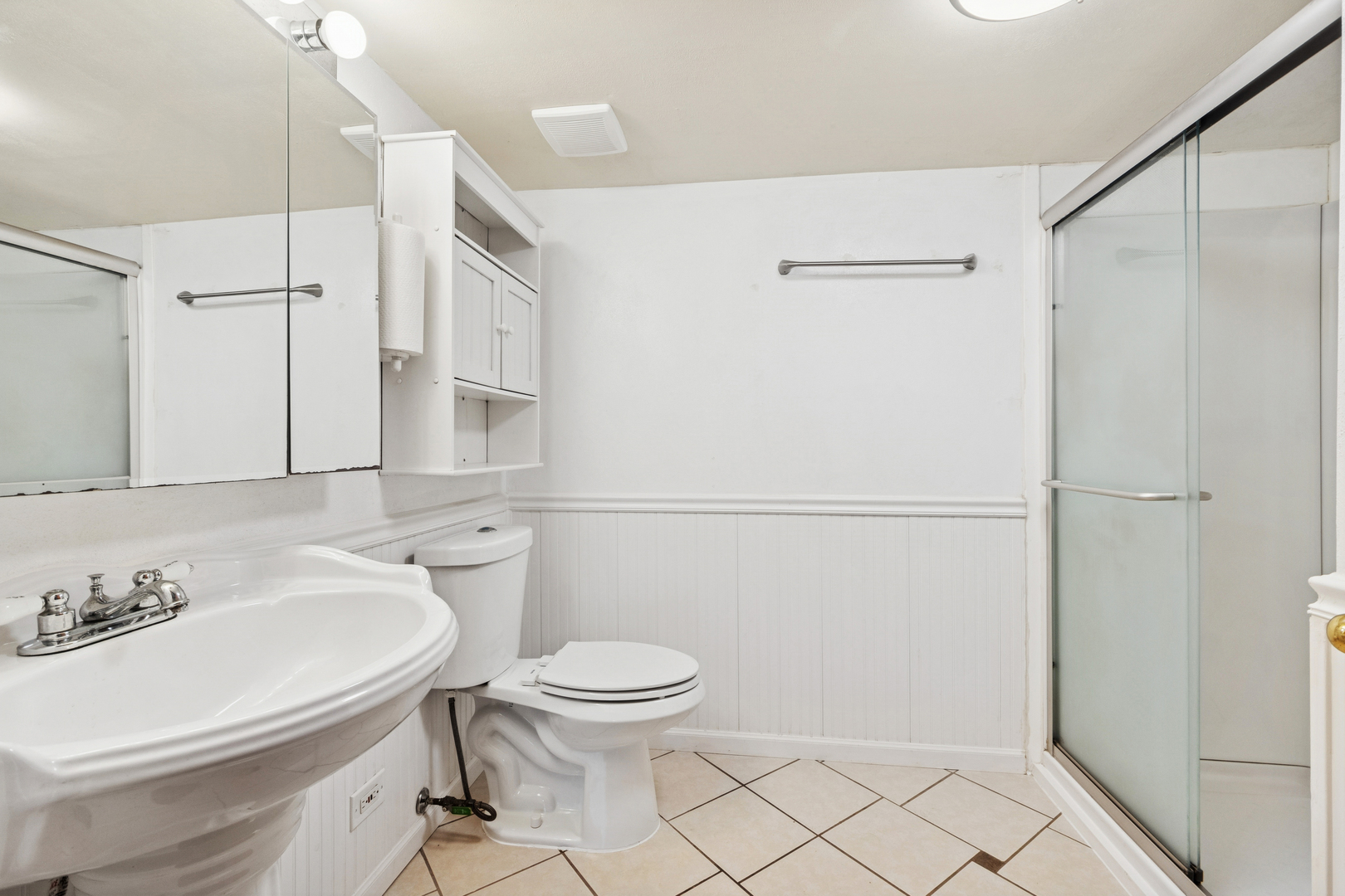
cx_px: 672
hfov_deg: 100.4
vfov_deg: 77.3
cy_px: 448
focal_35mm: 15
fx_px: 560
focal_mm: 10
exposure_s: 1/20
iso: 250
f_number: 8
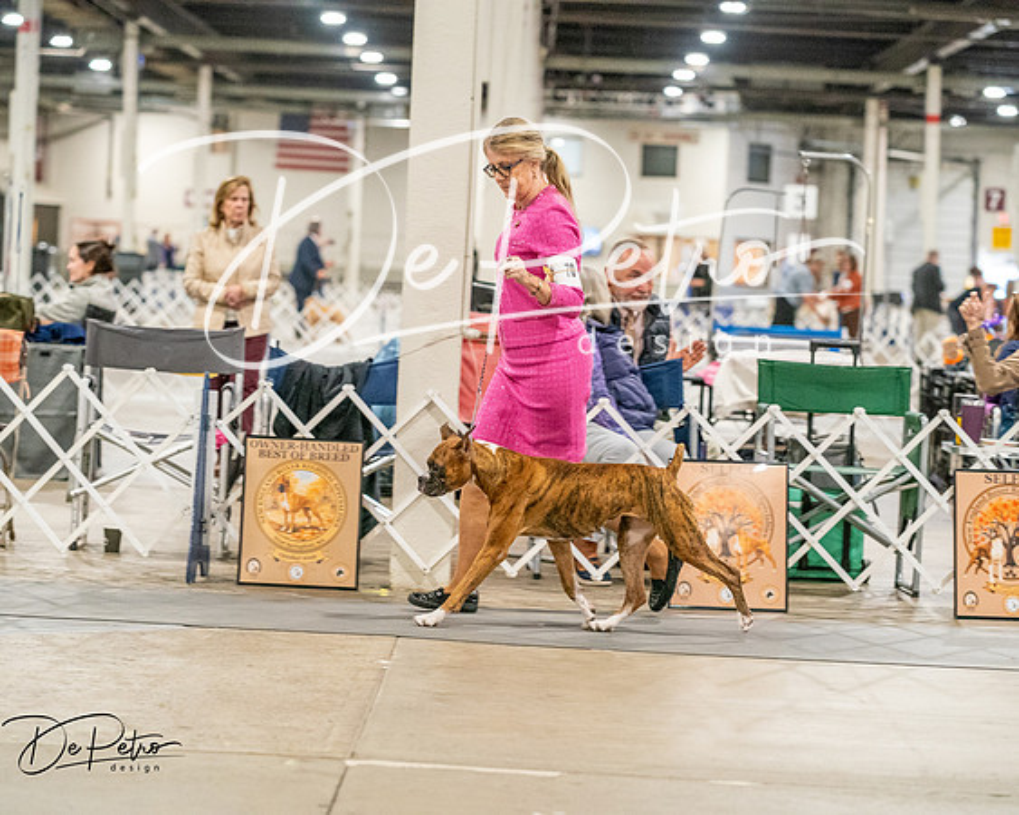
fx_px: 3599
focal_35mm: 119
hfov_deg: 16.1
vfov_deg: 12.9
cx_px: 510
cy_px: 408
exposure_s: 1/250
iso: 6400
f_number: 3.5
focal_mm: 106
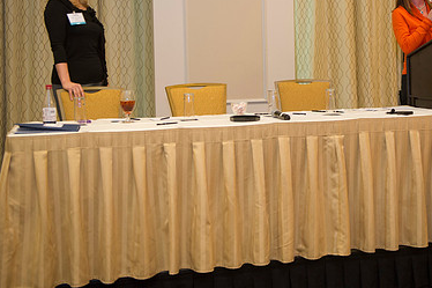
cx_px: 295
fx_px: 708
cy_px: 76
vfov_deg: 22.8
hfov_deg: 33.6
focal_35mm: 59
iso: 1600
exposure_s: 1/60
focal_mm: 38
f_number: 2.8
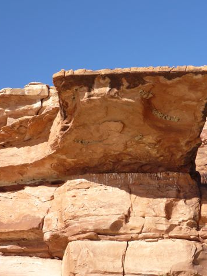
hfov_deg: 24.8
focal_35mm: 59
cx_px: 131
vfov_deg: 32.7
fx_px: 470
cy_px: 138
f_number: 4.3
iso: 80
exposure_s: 1/200
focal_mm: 7.8
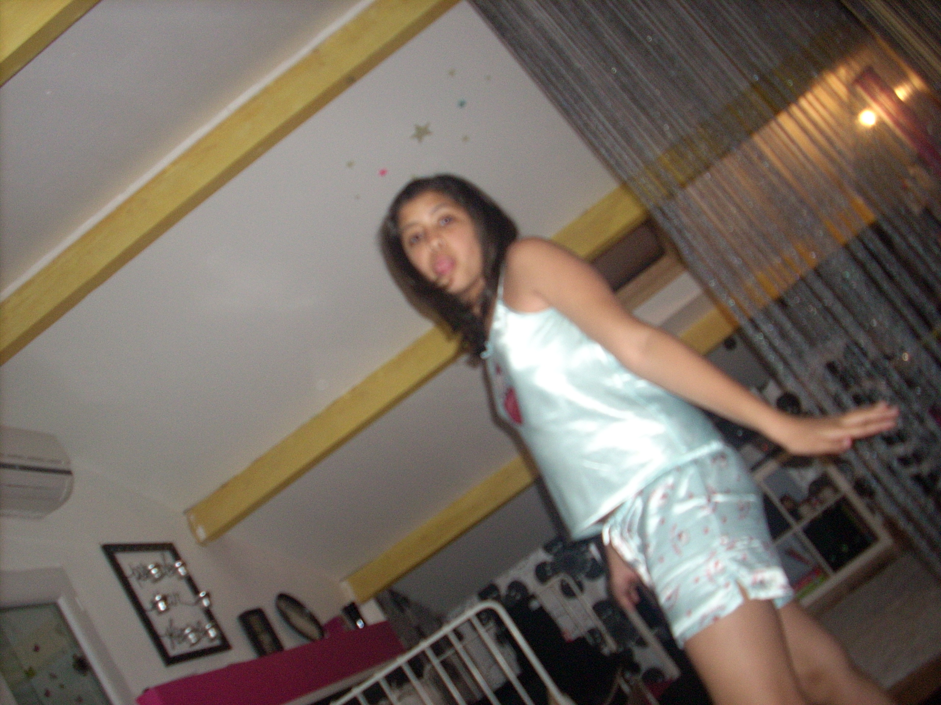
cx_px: 470
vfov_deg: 38.7
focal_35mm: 37
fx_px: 1006
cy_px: 352
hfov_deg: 50.1
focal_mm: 6.2
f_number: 2.8
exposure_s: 1/60
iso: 200
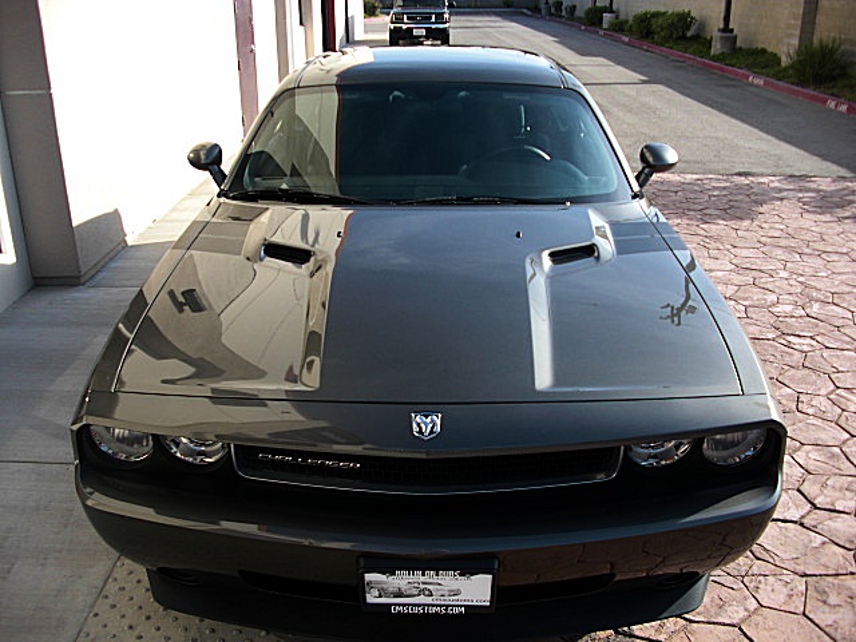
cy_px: 321
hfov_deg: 51.4
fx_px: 890
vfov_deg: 39.7
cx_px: 428
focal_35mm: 36
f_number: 2.8
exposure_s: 1/400
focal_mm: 6.3
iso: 50
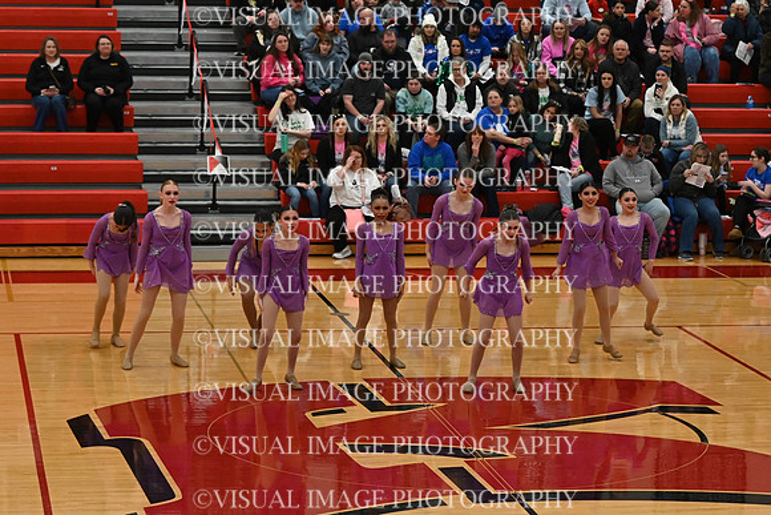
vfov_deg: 12.2
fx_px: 2399
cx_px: 386
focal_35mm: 112
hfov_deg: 18.3
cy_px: 258
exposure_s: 1/400
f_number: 4
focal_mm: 75
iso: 5000
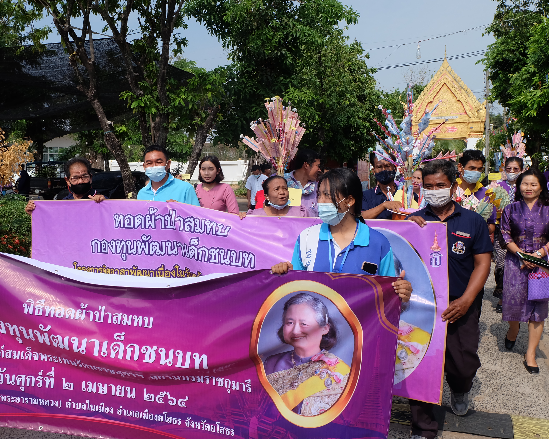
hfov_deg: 52.8
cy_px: 220
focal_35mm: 34
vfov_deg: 43.4
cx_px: 252
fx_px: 552
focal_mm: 20.1
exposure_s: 1/400
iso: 400
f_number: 11
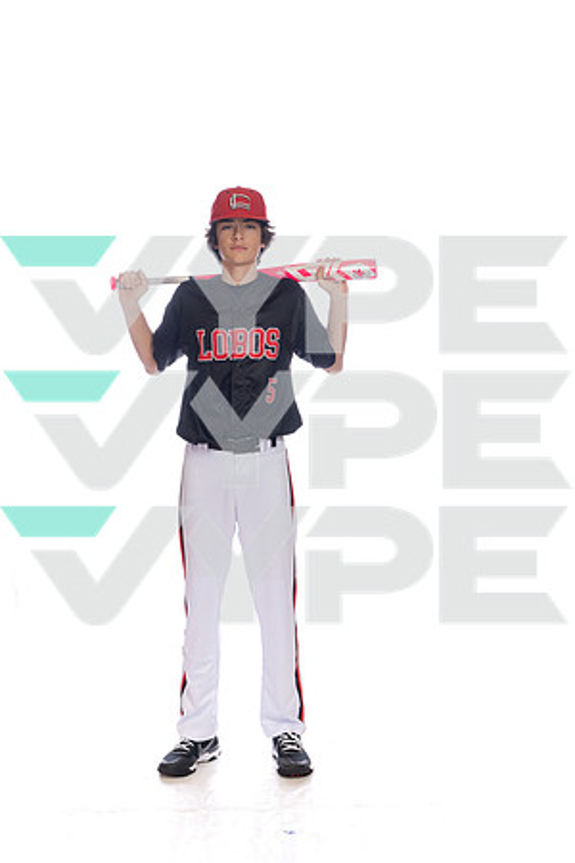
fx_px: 1605
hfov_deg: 20.3
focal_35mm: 67
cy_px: 432
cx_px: 288
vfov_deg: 30.1
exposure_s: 1/250
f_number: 7.1
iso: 800
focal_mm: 67
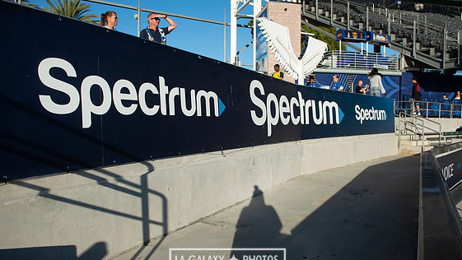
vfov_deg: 44.4
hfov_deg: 71.9
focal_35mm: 26
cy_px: 136
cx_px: 227
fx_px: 319
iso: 200
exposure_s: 1/2000
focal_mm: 24
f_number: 4.5
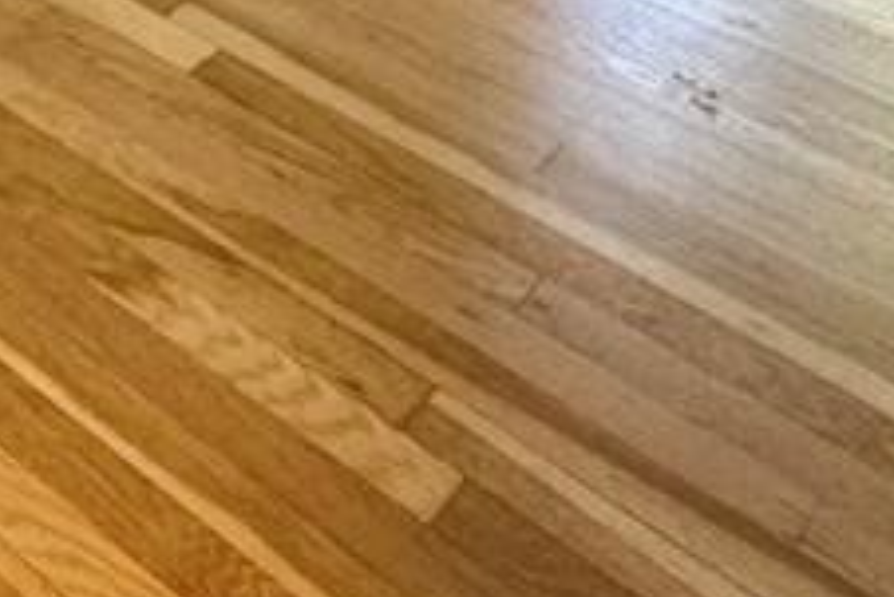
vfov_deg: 15.4
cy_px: -676
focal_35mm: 66
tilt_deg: -13.2
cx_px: 368
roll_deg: +0.5
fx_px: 1640
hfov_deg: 30.4
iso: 250
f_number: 2.2
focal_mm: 2.22
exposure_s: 1/60
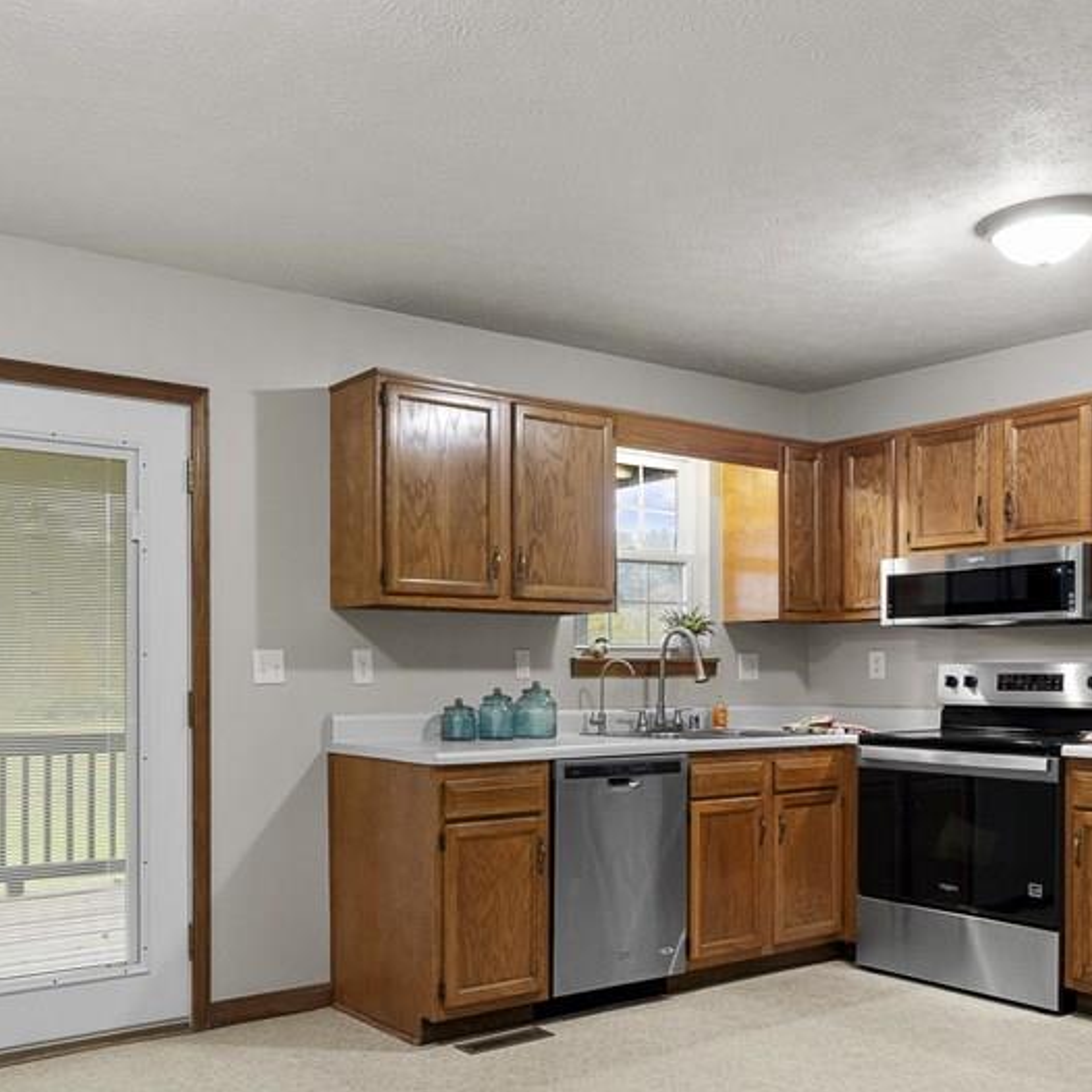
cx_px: 380
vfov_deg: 52.2
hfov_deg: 51.7
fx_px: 1106
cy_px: 651
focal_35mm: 31
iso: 400
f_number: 8
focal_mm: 10
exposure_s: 1/3
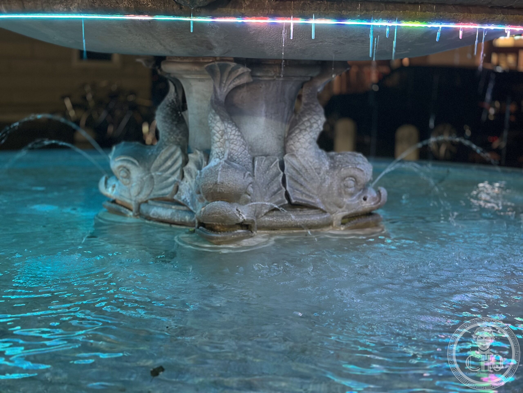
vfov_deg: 30.3
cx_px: 262
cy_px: 196
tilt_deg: -11.4
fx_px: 725
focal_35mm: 48
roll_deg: -1.0
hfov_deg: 39.7
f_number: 1.78
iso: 800
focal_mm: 6.86
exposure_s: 1/25
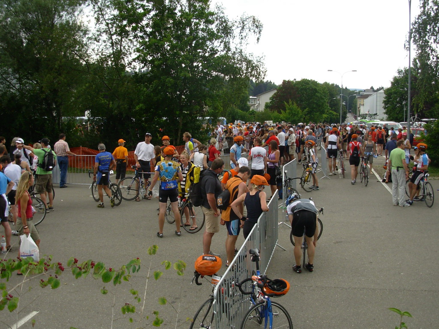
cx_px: 220
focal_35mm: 38
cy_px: 164
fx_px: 482
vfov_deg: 37.7
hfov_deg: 49.0
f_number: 2.9
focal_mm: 6.3
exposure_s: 1/322
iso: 50
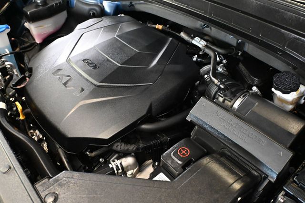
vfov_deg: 43.6
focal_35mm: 30
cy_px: 102
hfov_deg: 62.0
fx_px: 254
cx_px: 152
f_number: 3.8
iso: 9000
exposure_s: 1/60
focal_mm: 20
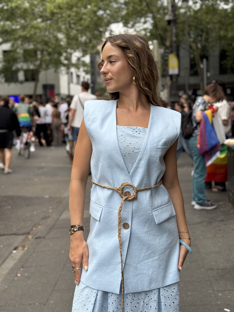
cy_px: 156
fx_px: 433
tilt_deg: -4.6
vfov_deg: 39.7
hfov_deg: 30.3
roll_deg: +0.4
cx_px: 117
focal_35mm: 48
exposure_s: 1/633
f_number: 1.78
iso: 64
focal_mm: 6.76
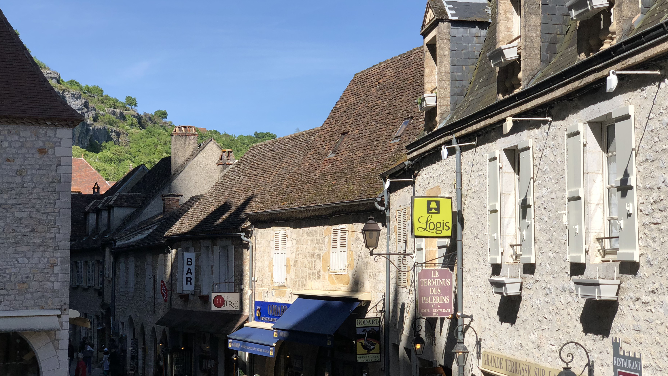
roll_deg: +1.2
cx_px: 317
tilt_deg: +4.9
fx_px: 1098
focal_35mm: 62
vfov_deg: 19.4
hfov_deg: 33.8
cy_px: 181
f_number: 2.4
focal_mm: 6
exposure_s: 1/1171
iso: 16
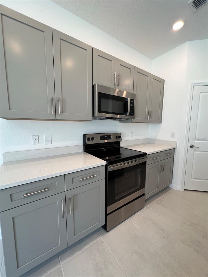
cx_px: 104
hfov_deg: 89.9
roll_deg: -0.2
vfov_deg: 106.2
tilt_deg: -6.1
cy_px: 138
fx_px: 104
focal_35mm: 13
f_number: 1.8
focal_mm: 1.57
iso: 125
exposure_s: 1/120
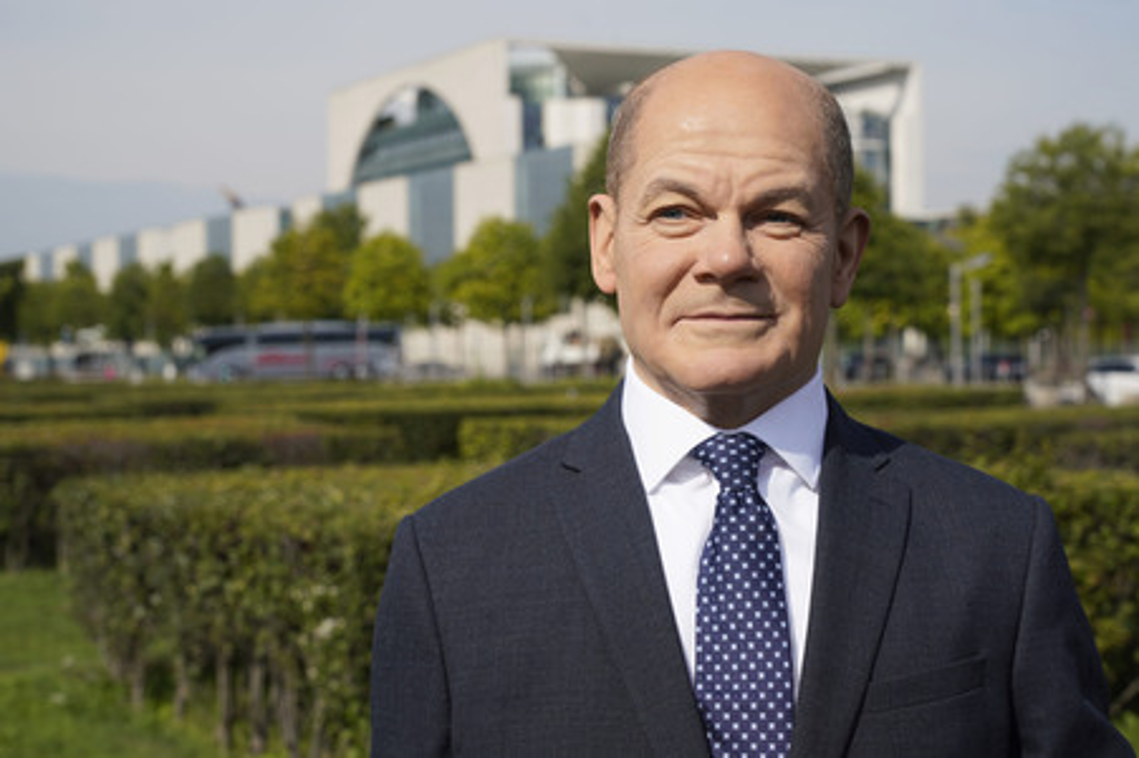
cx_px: 570
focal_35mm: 61
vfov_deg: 22.2
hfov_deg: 32.9
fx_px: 1929
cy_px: 379
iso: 100
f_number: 7.1
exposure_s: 1/500
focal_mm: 61
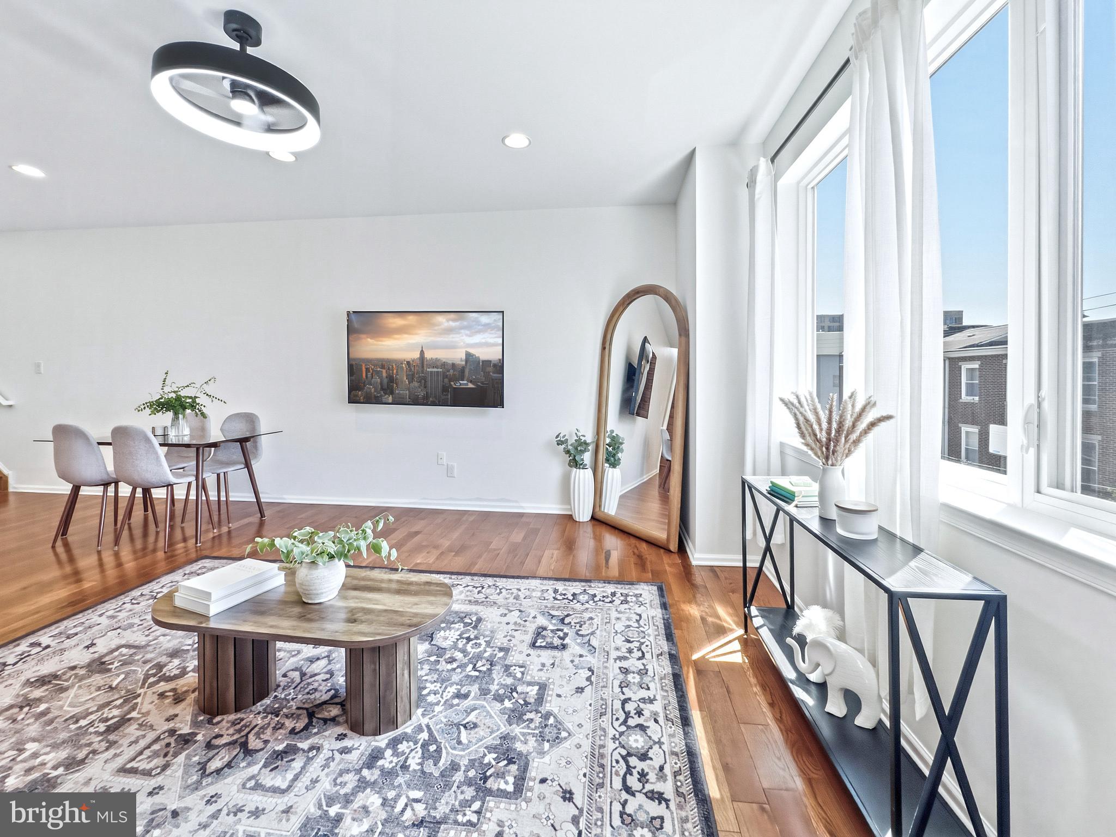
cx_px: 558
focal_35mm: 14
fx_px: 451
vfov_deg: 85.7
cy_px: 418
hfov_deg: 102.1
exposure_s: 1/120
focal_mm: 2.2
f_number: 2.2
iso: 64
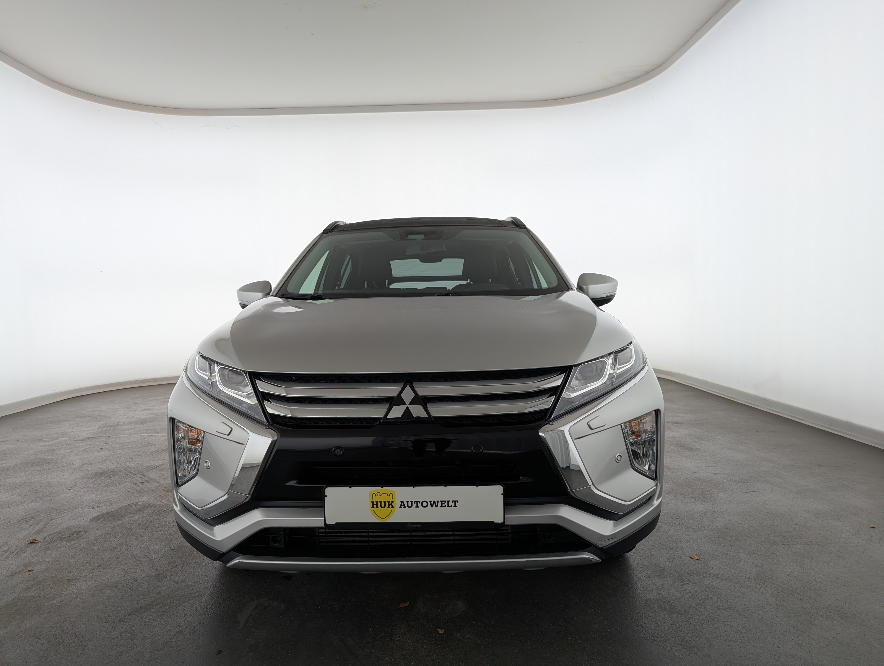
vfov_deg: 56.9
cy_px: 333
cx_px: 442
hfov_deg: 71.5
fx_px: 614
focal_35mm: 24
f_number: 1.85
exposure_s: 1/257
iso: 66
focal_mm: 6.81
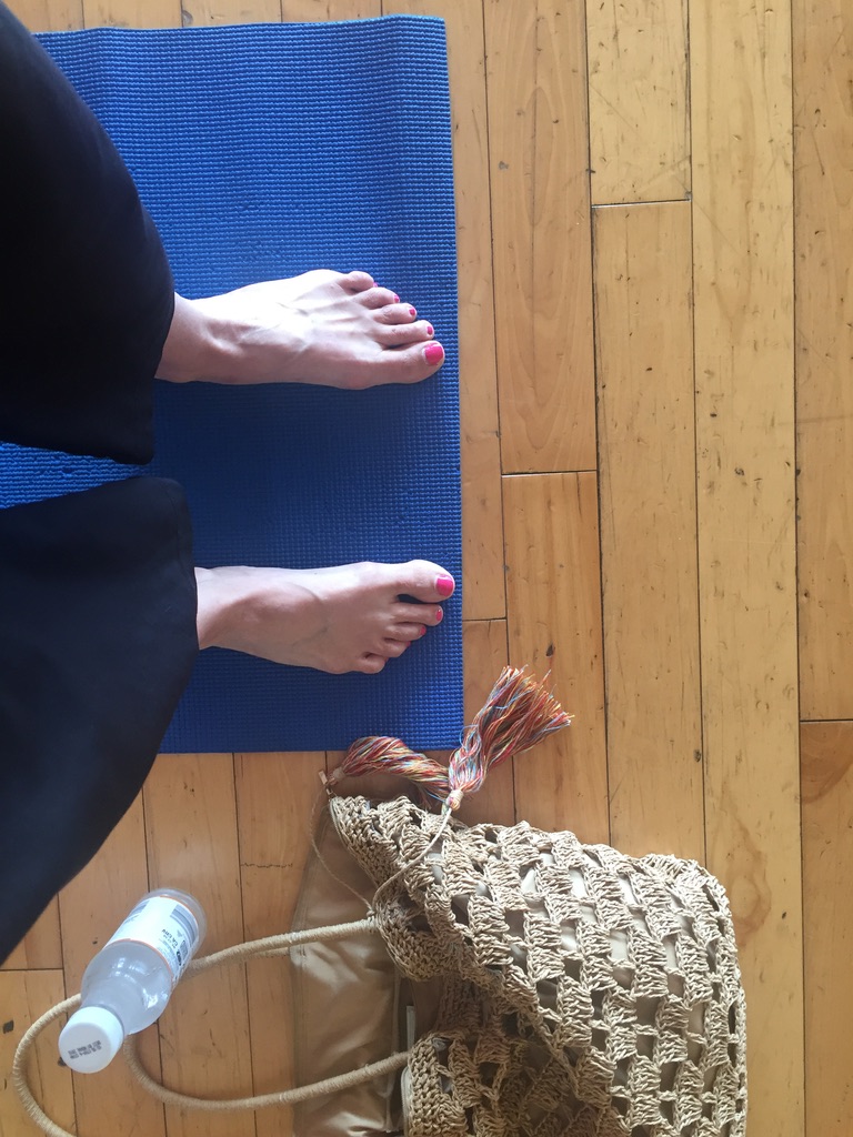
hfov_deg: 48.2
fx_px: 953
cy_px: 568
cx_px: 426
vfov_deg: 61.7
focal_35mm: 29
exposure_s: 1/30
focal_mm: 4.15
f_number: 2.2
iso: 80
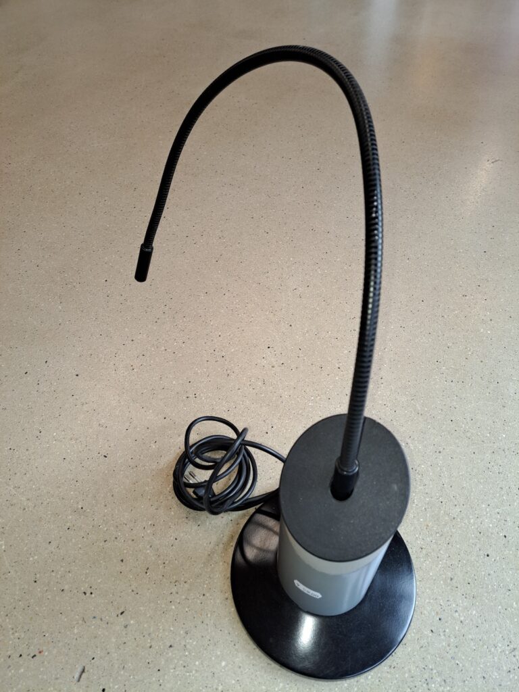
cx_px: 260
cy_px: 346
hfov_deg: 56.8
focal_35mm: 24
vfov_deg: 71.6
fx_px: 480
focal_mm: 5.23
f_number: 1.8
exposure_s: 1/50
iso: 50
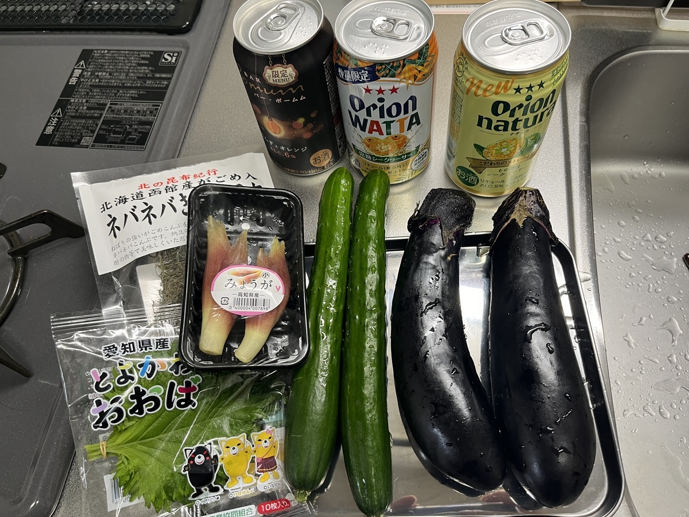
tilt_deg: -63.0
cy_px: 258
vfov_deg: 53.1
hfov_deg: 67.3
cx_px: 344
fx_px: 518
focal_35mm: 26
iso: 64
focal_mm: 5.1
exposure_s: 1/50
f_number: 1.6
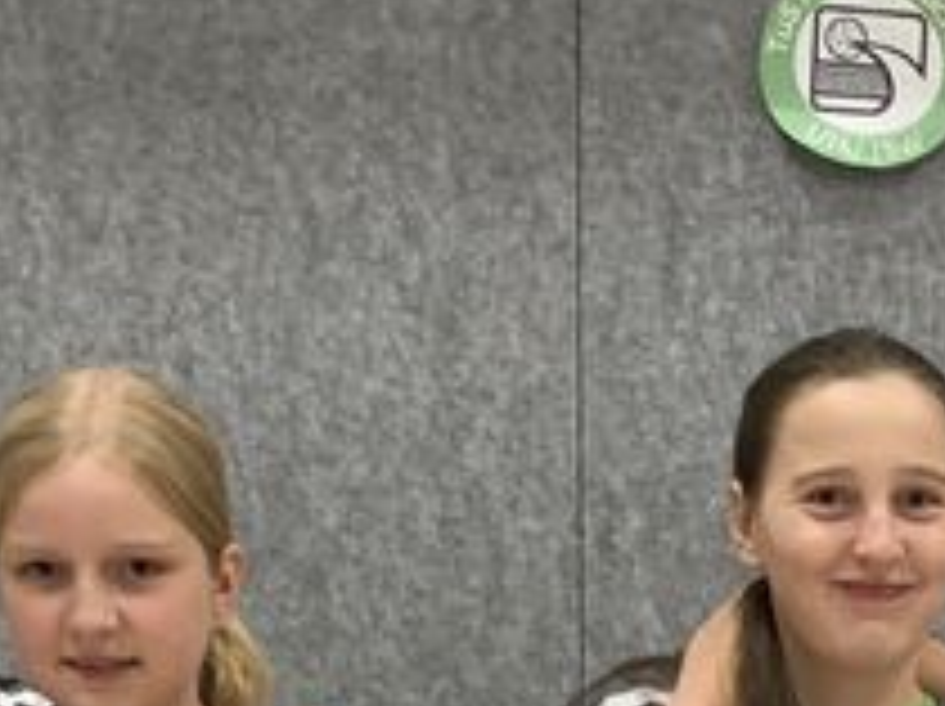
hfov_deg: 15.1
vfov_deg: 10.8
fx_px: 3463
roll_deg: +0.0
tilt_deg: +0.3
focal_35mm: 127
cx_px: 1066
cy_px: 1304
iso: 400
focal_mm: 4.25
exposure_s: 1/31
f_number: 1.8
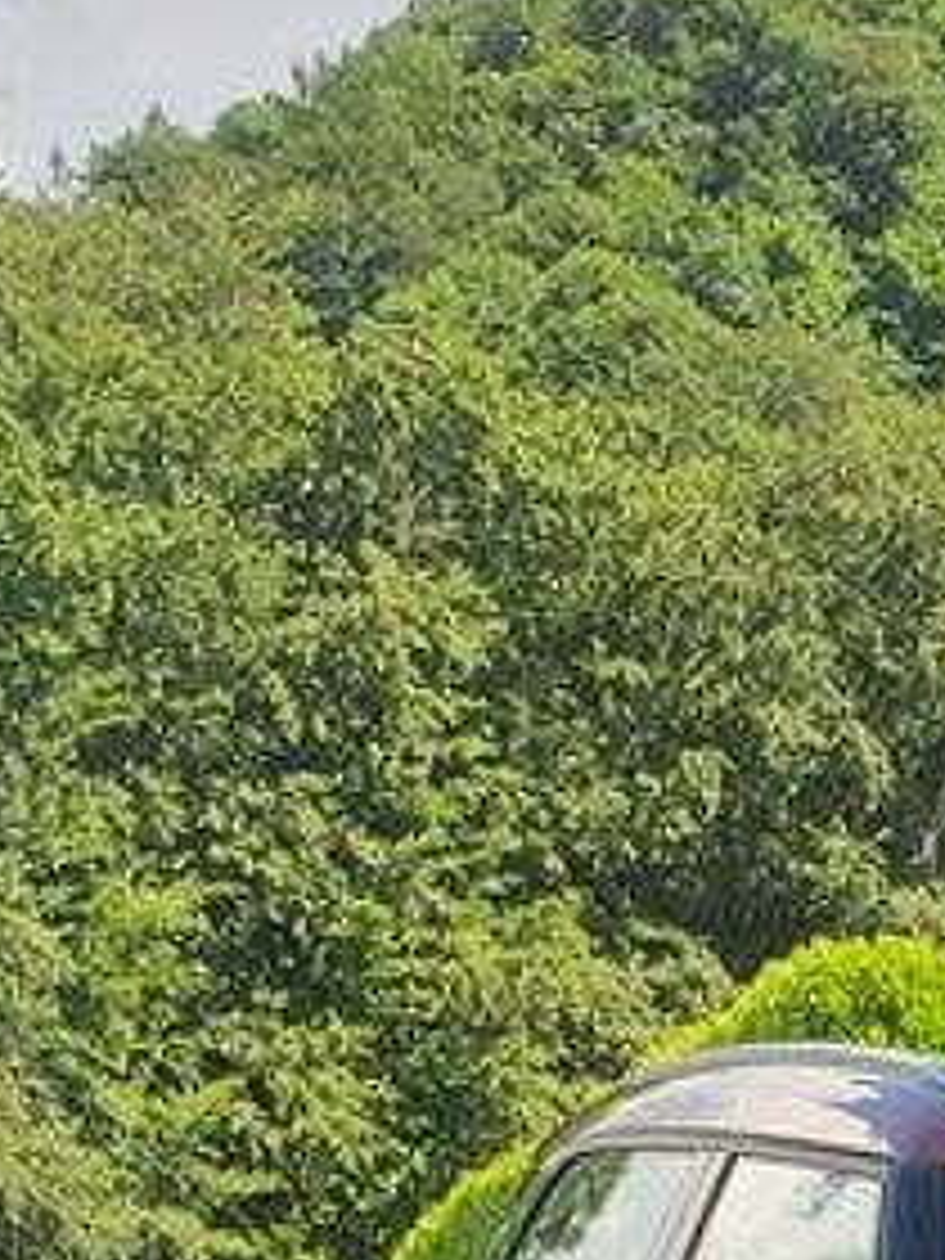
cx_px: 1890
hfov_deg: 10.9
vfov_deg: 14.6
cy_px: 2009
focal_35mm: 124
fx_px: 4514
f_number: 2.4
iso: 50
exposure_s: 1/491
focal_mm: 4.3
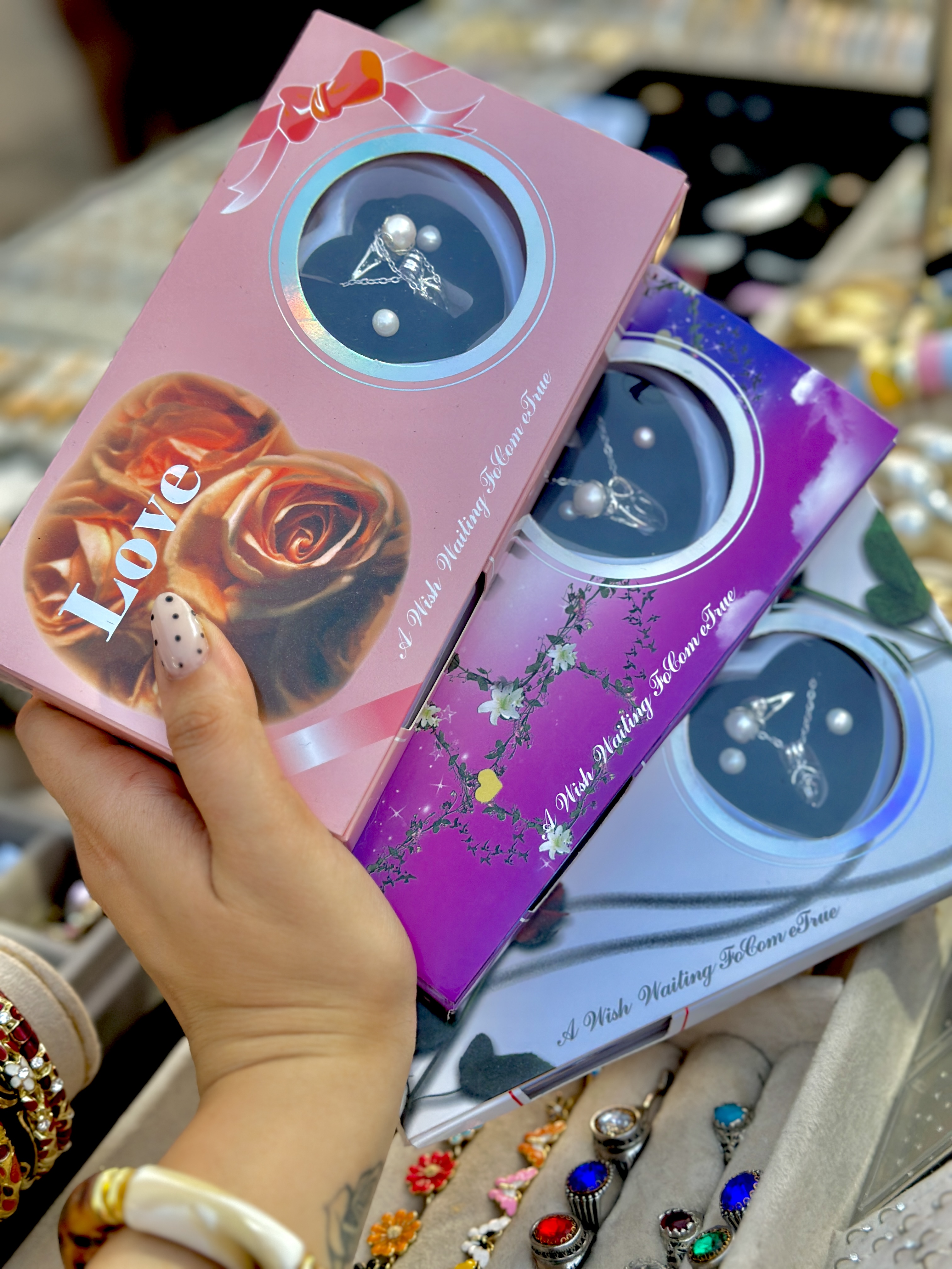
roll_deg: +4.7
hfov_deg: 30.3
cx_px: 476
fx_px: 1760
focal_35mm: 48
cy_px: 634
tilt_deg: -35.5
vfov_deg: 39.7
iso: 80
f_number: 1.78
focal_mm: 6.86
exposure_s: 1/358
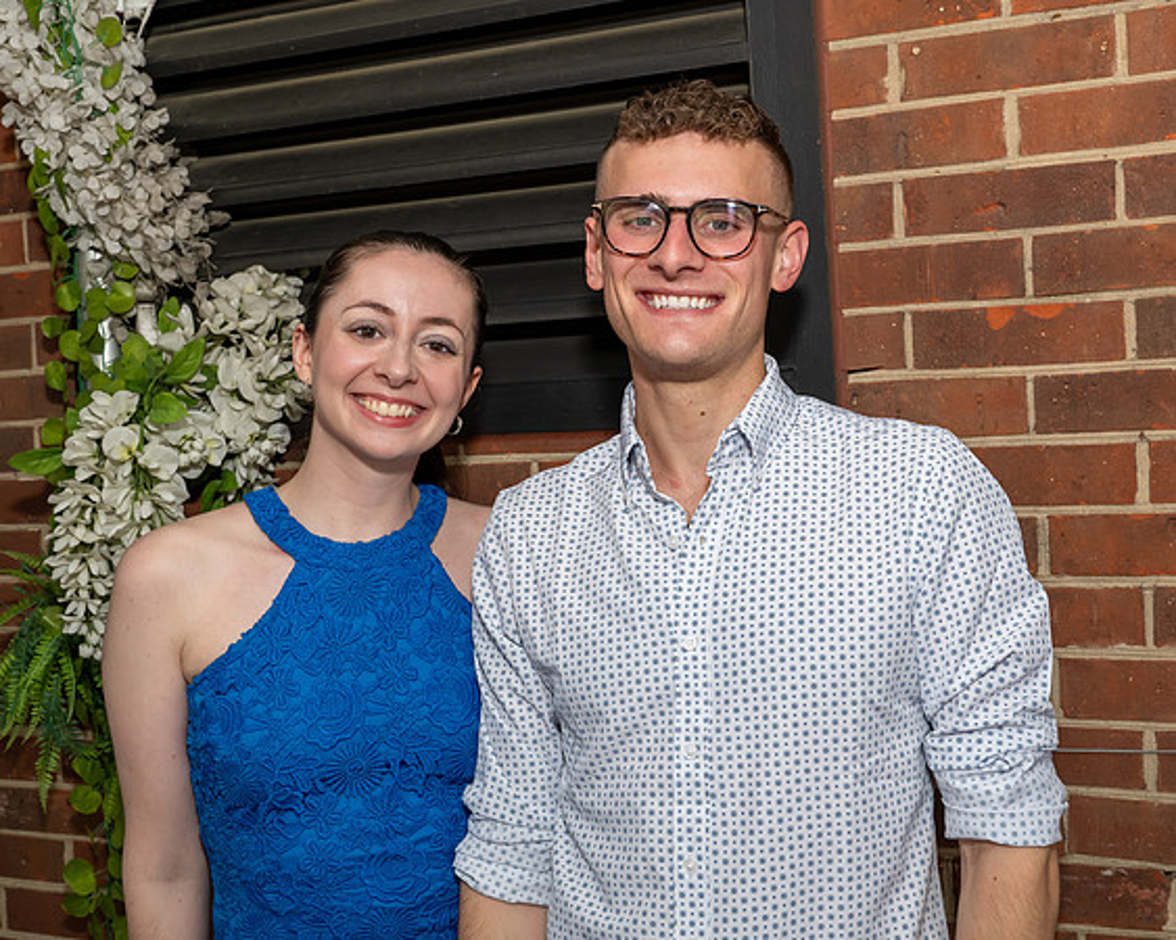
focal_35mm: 43
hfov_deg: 43.4
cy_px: 402
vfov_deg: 35.2
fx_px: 1479
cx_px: 612
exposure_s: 1/250
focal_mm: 33
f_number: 7.1
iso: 640
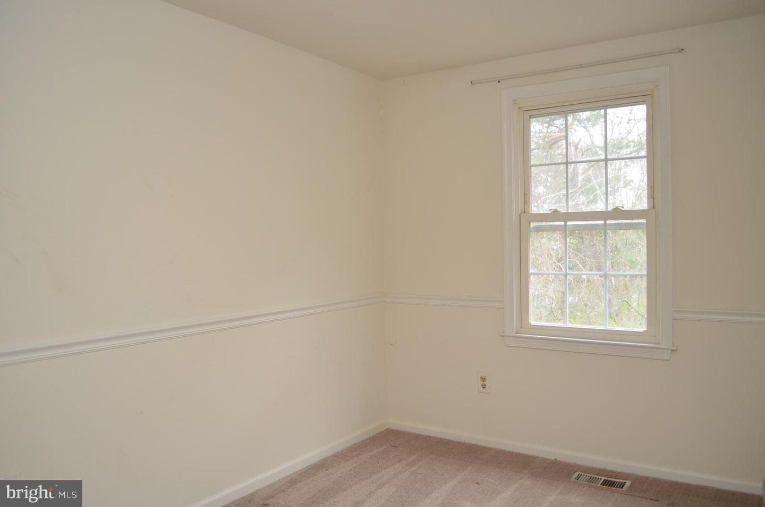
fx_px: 572
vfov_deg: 47.7
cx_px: 382
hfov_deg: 67.5
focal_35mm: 27
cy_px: 254
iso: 280
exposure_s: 1/60
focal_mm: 18
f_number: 4
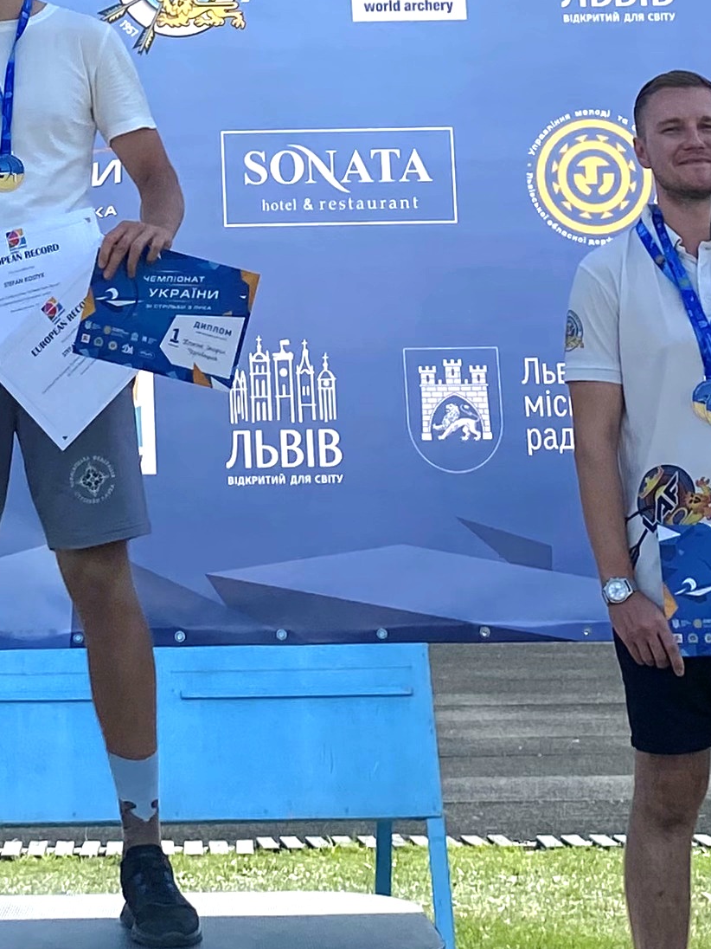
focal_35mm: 92
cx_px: 123
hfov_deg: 15.9
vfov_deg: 20.2
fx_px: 2520
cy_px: -145
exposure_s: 1/10000
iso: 32
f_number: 1.8
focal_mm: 4.25
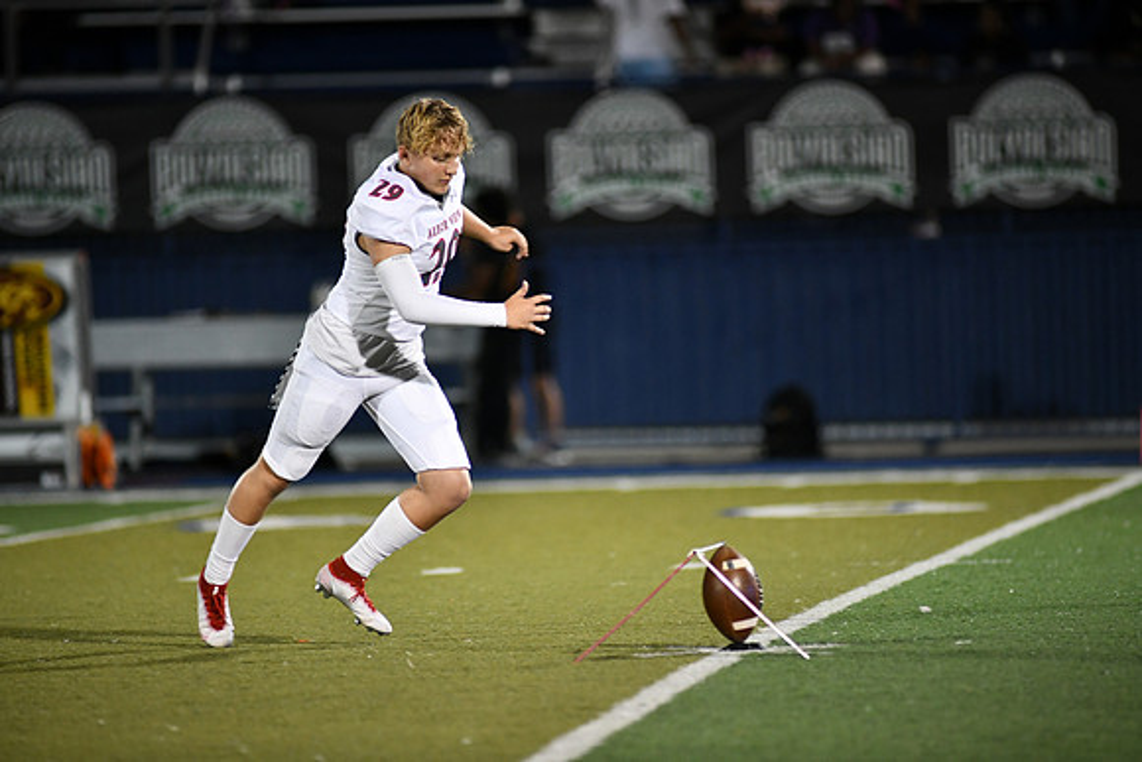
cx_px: 571
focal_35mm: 300
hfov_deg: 6.9
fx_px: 9518
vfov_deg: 4.6
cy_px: 381
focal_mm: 300
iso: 2800
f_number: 2.8
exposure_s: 1/1000
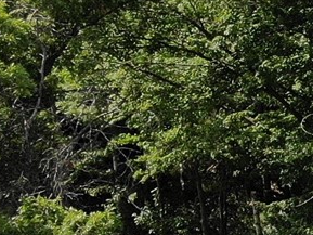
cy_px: 49
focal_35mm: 170
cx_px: 556
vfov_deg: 8.7
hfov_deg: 10.9
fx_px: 1538
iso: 100
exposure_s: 1/1002
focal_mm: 4.5
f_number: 2.8
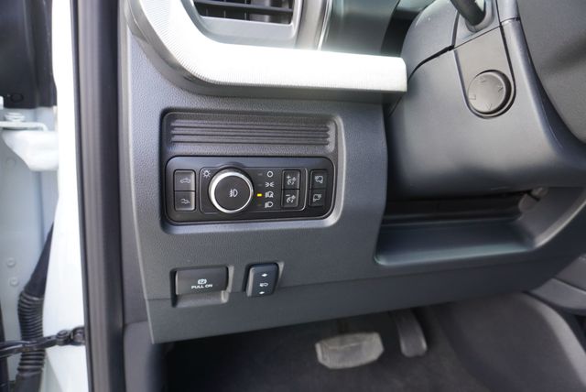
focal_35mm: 24
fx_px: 391
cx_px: 293
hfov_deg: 73.7
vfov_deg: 53.2
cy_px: 196
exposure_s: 1/60
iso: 250
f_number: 4
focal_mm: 16
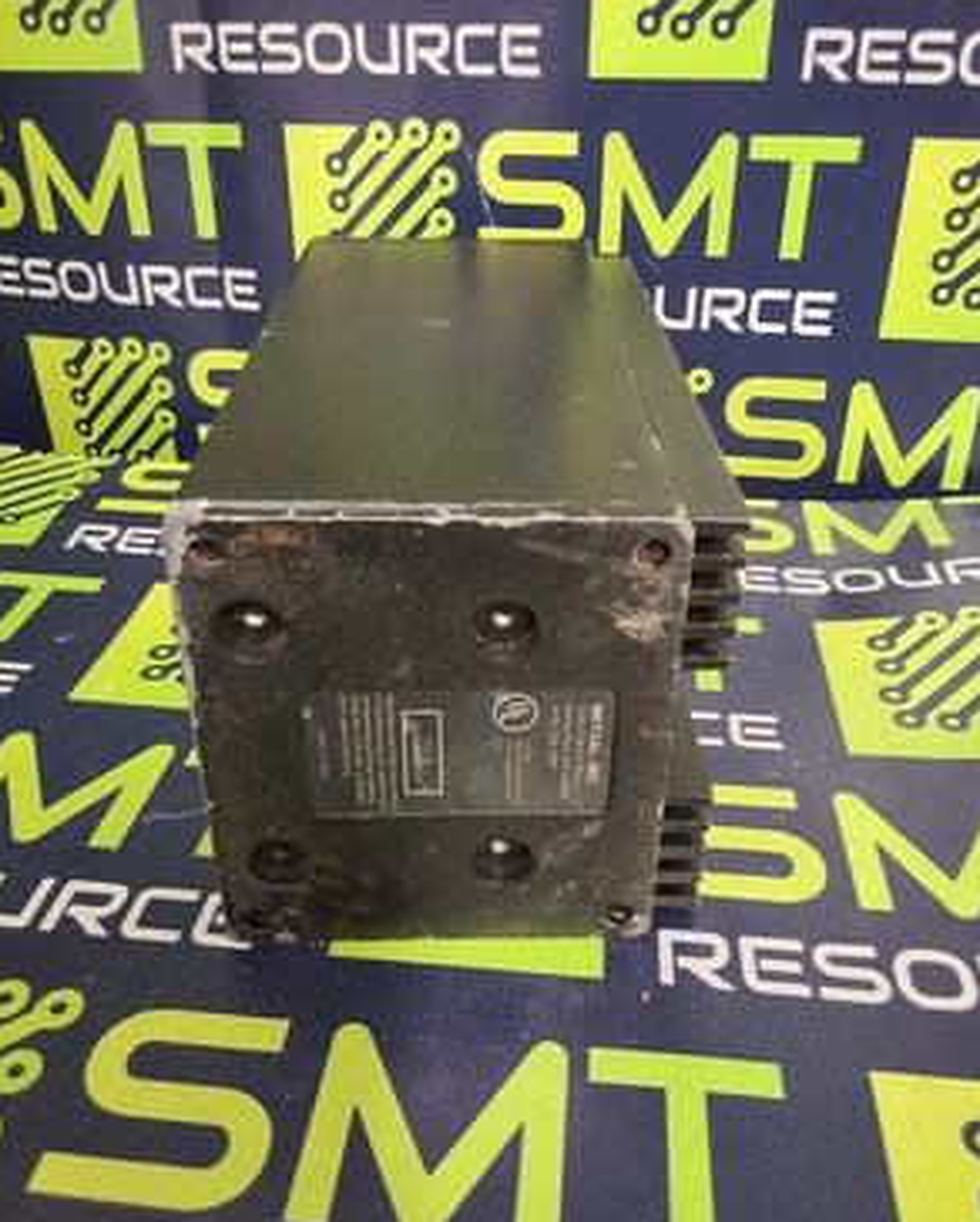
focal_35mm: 30
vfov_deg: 58.7
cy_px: 611
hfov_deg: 48.6
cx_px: 497
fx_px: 1086
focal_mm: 2.91
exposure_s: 1/24
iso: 250
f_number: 1.9
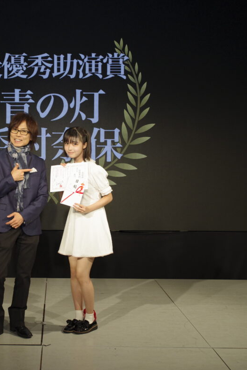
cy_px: 187
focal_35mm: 55
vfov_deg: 36.2
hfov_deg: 24.2
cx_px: 44
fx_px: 566
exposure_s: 1/200
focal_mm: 36
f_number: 8
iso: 1600
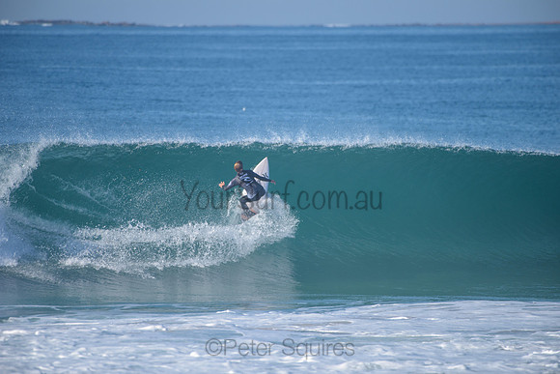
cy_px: 187
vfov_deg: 2.7
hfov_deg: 4.1
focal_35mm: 506
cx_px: 280
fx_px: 7874
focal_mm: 500
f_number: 5.6
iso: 220
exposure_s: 1/2000
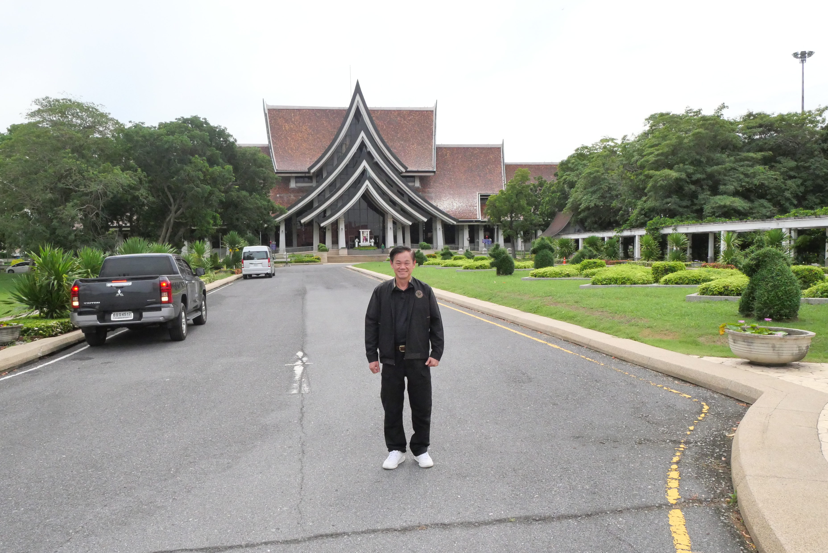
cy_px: 276
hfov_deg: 63.6
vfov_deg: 45.0
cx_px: 414
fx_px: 667
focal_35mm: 29
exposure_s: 1/4000
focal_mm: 14
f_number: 9
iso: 3200
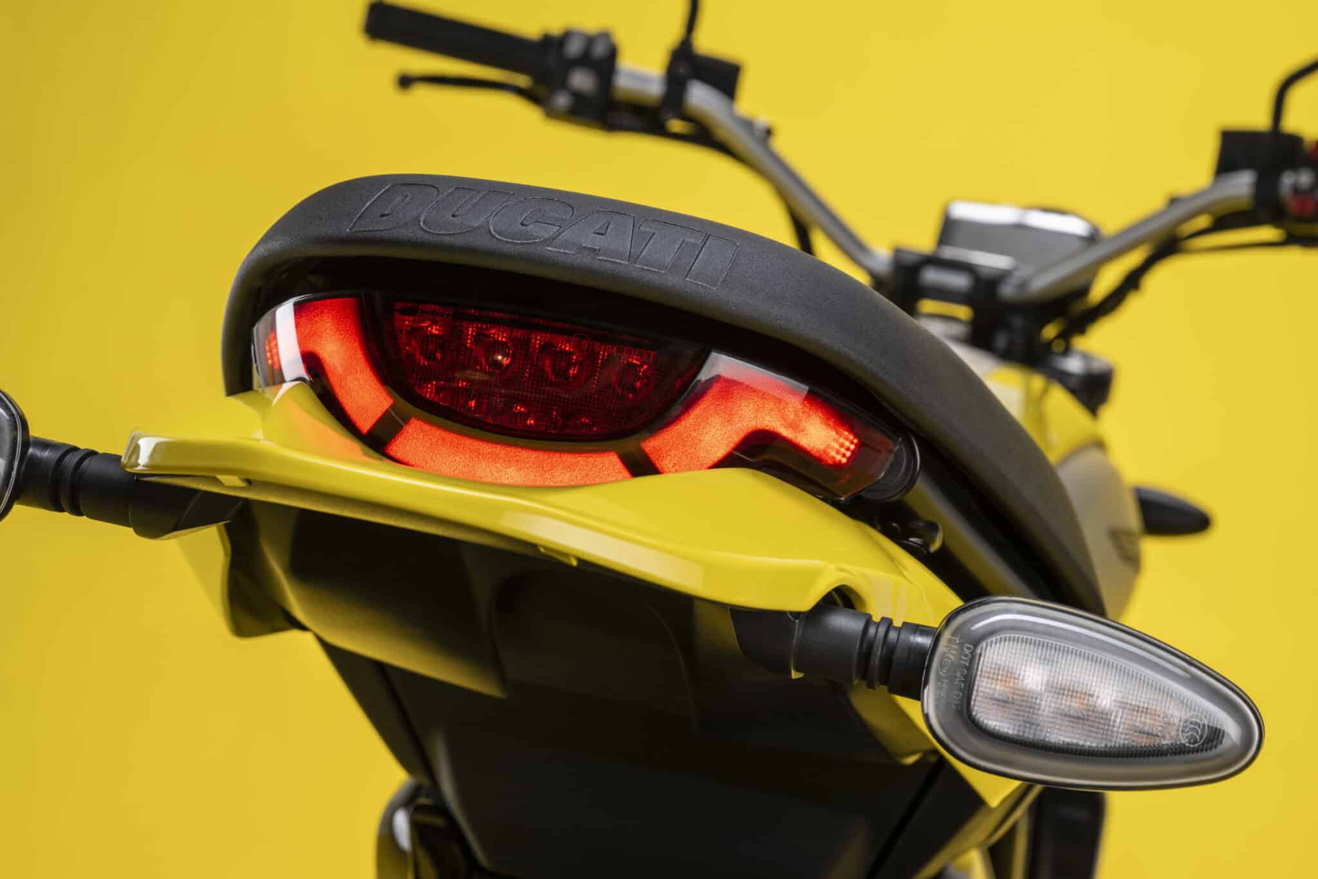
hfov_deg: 31.0
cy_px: 440
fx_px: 2379
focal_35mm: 65
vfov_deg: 20.9
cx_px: 659
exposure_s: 1/100
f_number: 11
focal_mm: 65
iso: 100
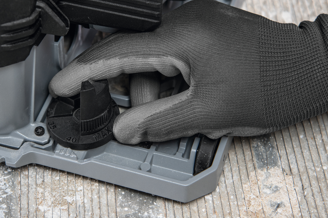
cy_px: 96
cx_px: 110
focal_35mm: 120
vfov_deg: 11.4
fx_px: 1093
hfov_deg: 17.0
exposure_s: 1/125
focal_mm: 85
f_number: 5.6
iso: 320
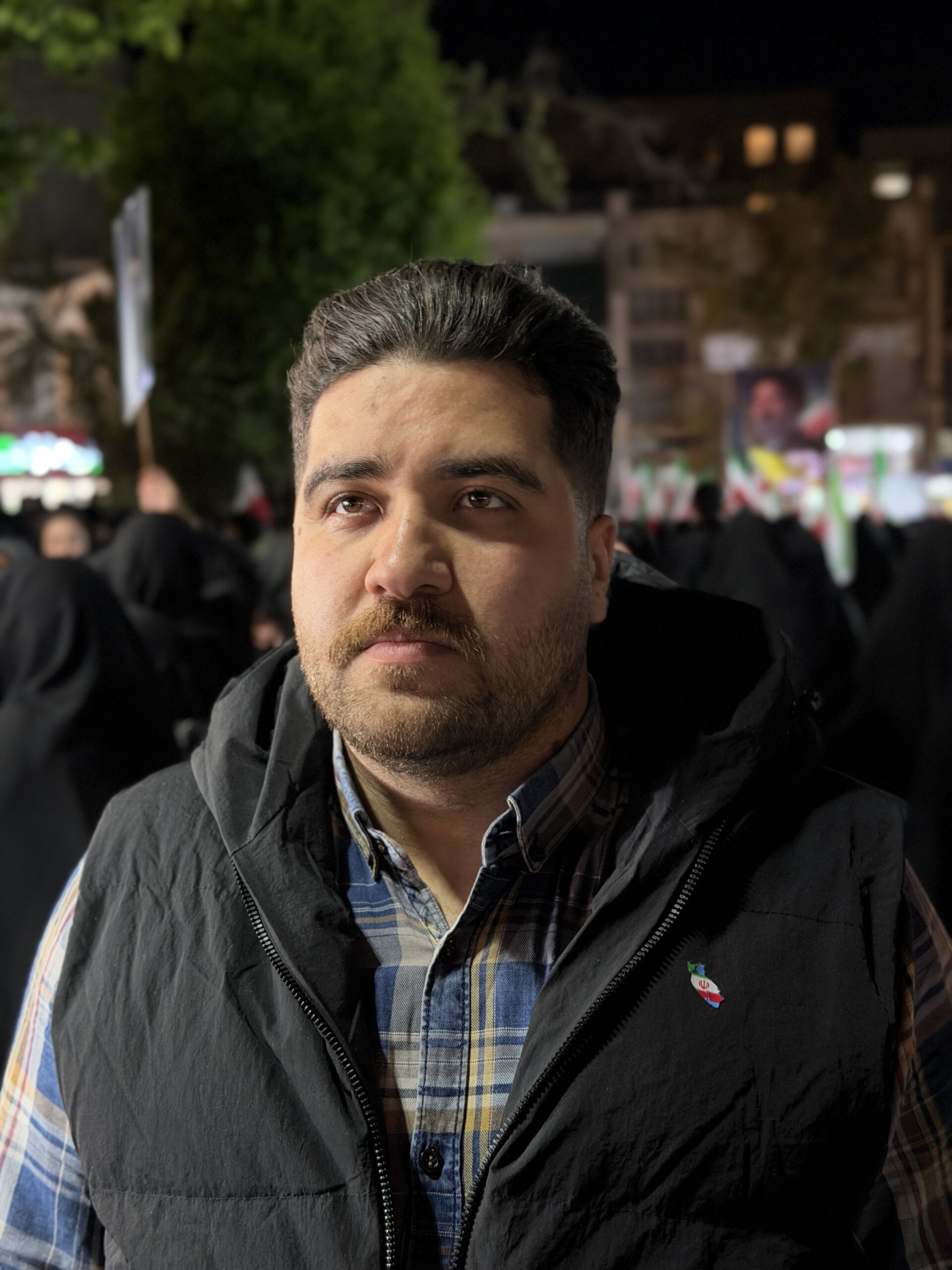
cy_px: 635
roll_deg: +1.2
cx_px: 476
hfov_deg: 30.3
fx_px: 1760
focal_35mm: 48
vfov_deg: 39.7
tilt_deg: -3.0
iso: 500
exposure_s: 1/33
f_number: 1.78
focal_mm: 6.76
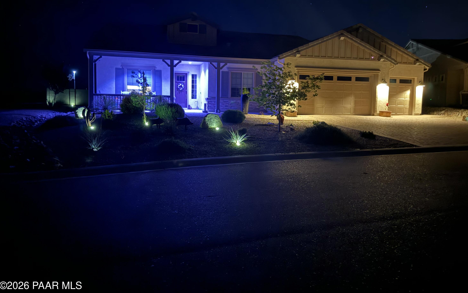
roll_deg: -2.2
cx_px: 238
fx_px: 332
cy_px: 122
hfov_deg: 70.4
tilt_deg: -4.3
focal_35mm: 26
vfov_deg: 47.4
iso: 3200
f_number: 1.78
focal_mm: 6.76
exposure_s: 1/2
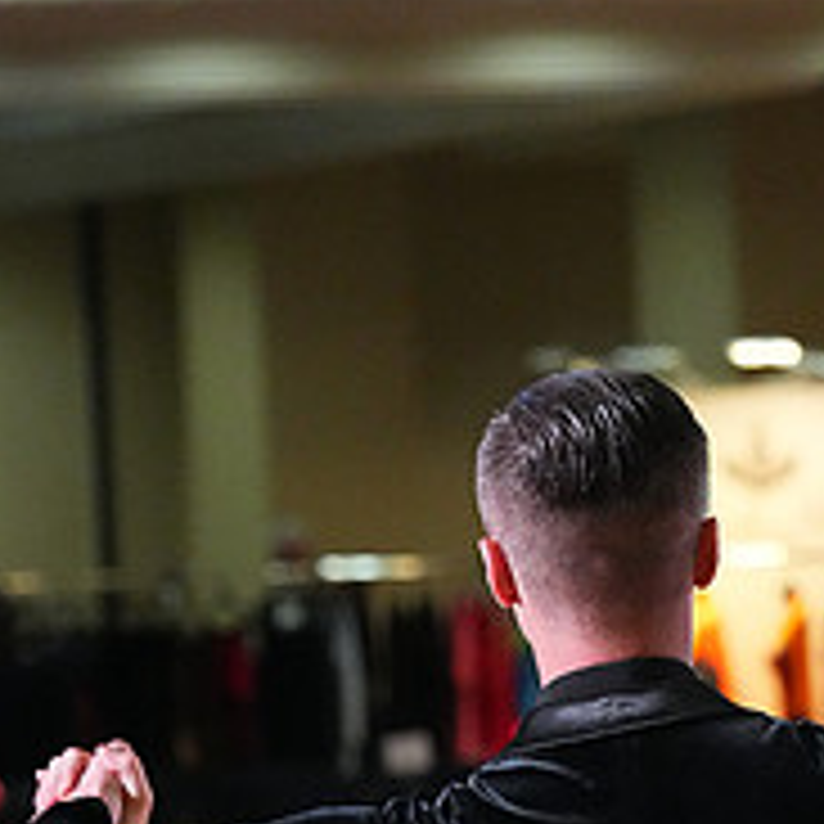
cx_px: 759
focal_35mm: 385
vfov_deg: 4.5
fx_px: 10369
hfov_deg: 4.5
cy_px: 1288
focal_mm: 143
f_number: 5.6
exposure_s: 1/400
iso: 10000
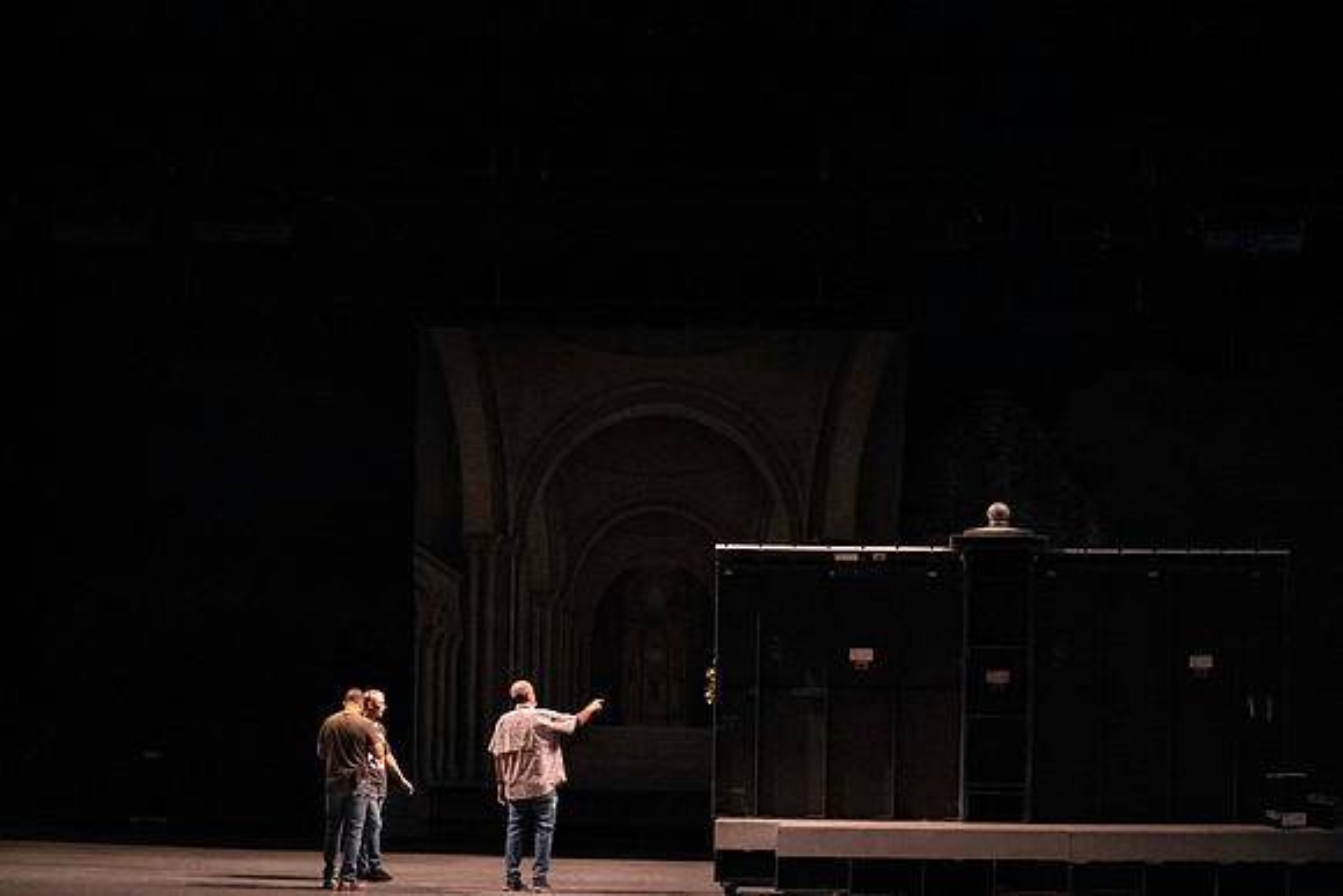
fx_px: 2612
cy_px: 448
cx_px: 672
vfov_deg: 19.5
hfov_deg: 28.8
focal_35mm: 70
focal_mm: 70
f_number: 5
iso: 25600
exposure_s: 1/320
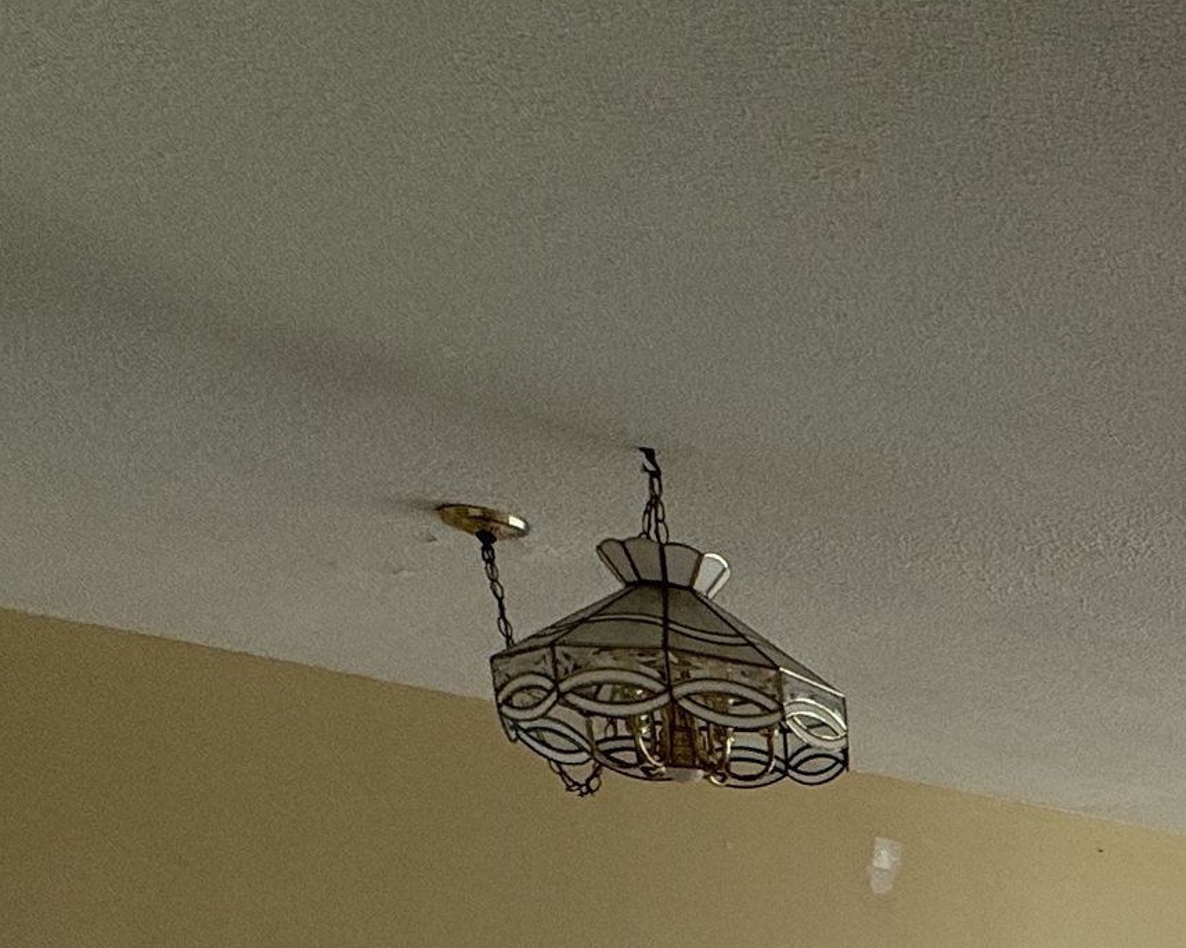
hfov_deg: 28.1
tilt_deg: -11.4
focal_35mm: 49
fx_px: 1719
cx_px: 1693
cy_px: 1499
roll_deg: -0.4
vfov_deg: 23.3
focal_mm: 2.22
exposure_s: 1/161
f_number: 2.2
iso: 64
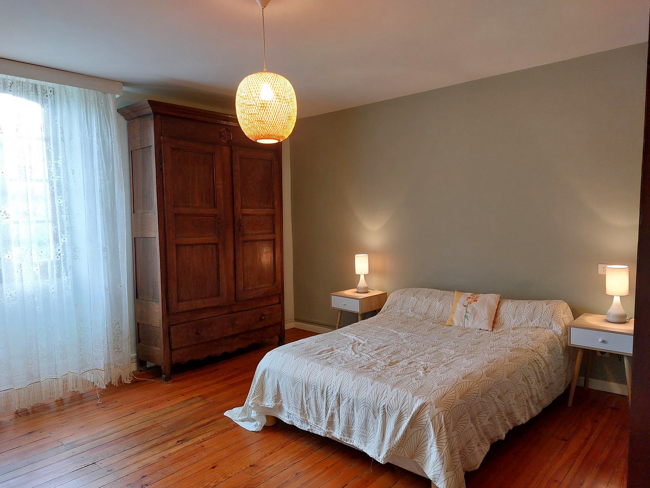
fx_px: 469
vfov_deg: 54.9
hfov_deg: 69.4
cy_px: 244
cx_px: 325
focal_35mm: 25
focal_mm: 5.23
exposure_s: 1/50
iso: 320
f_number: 1.8
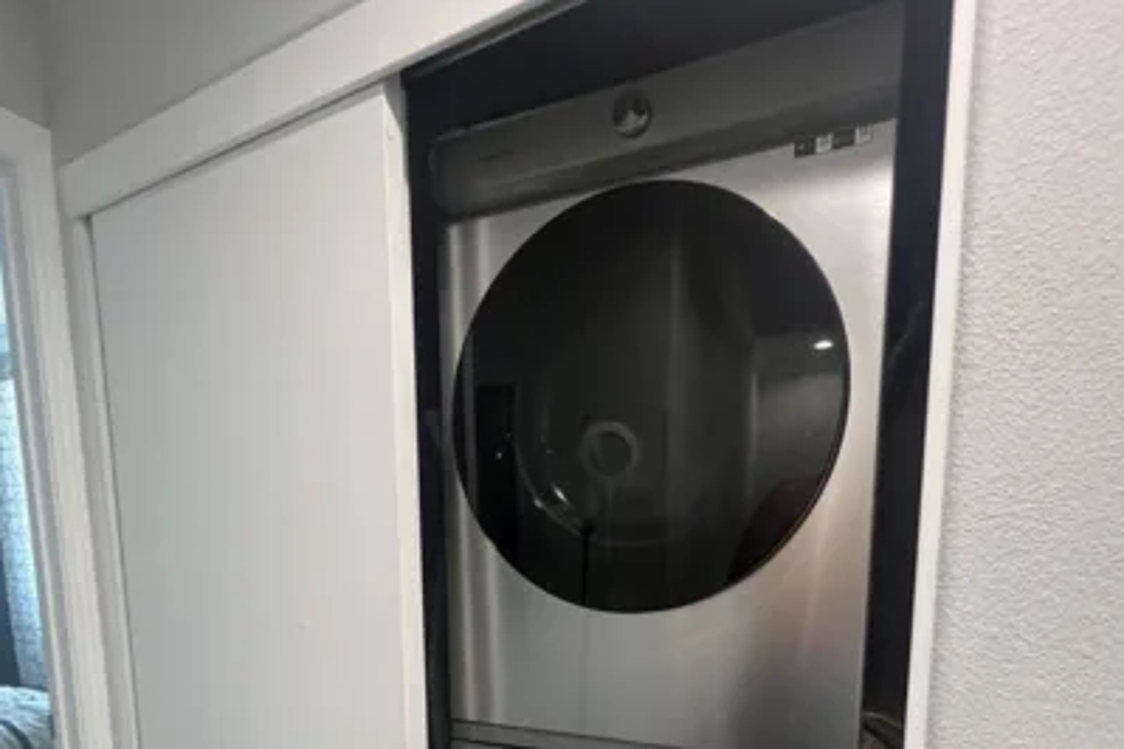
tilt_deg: -6.6
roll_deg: -0.2
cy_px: 639
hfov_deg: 86.9
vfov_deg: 57.6
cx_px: 575
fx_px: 593
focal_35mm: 19
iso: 640
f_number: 1.8
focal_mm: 1.57
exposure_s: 1/60
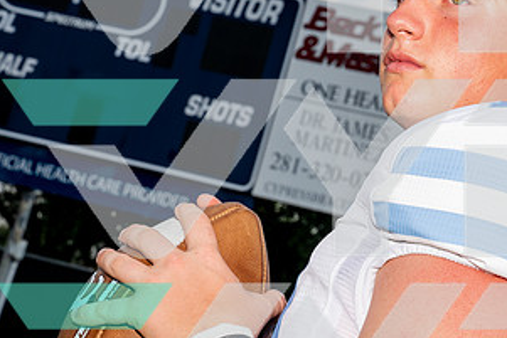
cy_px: 167
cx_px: 434
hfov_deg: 14.4
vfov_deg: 9.7
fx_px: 1987
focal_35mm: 141
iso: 125
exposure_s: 1/250
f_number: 11
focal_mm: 70
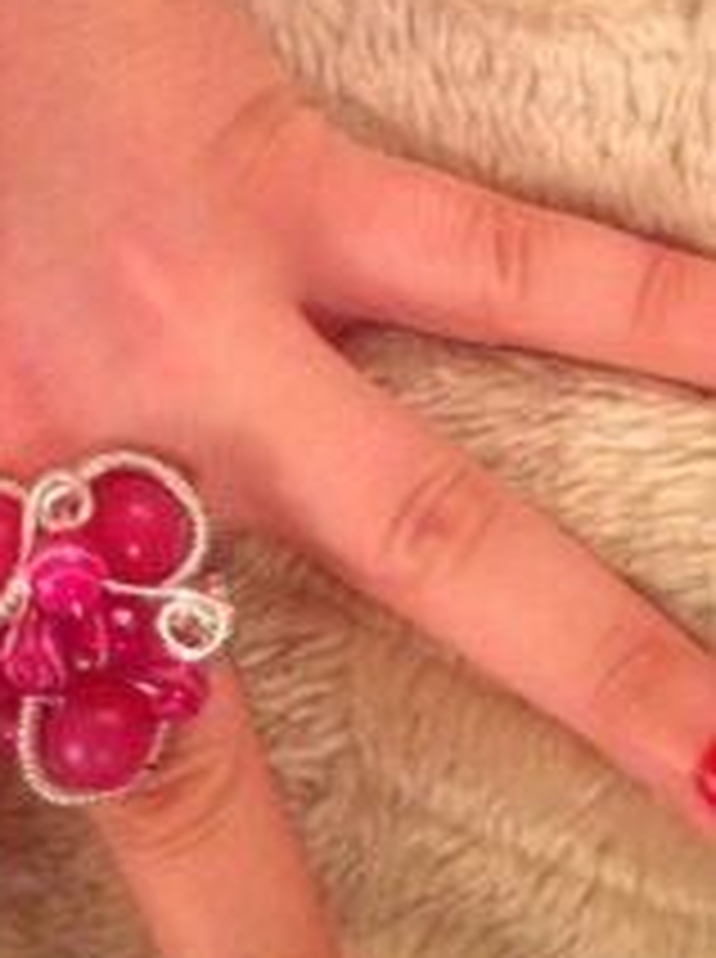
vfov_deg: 29.3
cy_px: 342
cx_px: 45
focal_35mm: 66
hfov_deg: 21.6
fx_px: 1826
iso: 640
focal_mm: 4.28
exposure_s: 1/15
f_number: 2.4
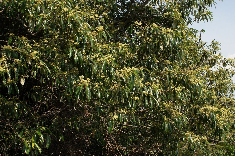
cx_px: 118
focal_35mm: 45
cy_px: 78
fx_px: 293
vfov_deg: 29.8
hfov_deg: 43.6
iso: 400
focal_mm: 30
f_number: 14
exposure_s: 1/400
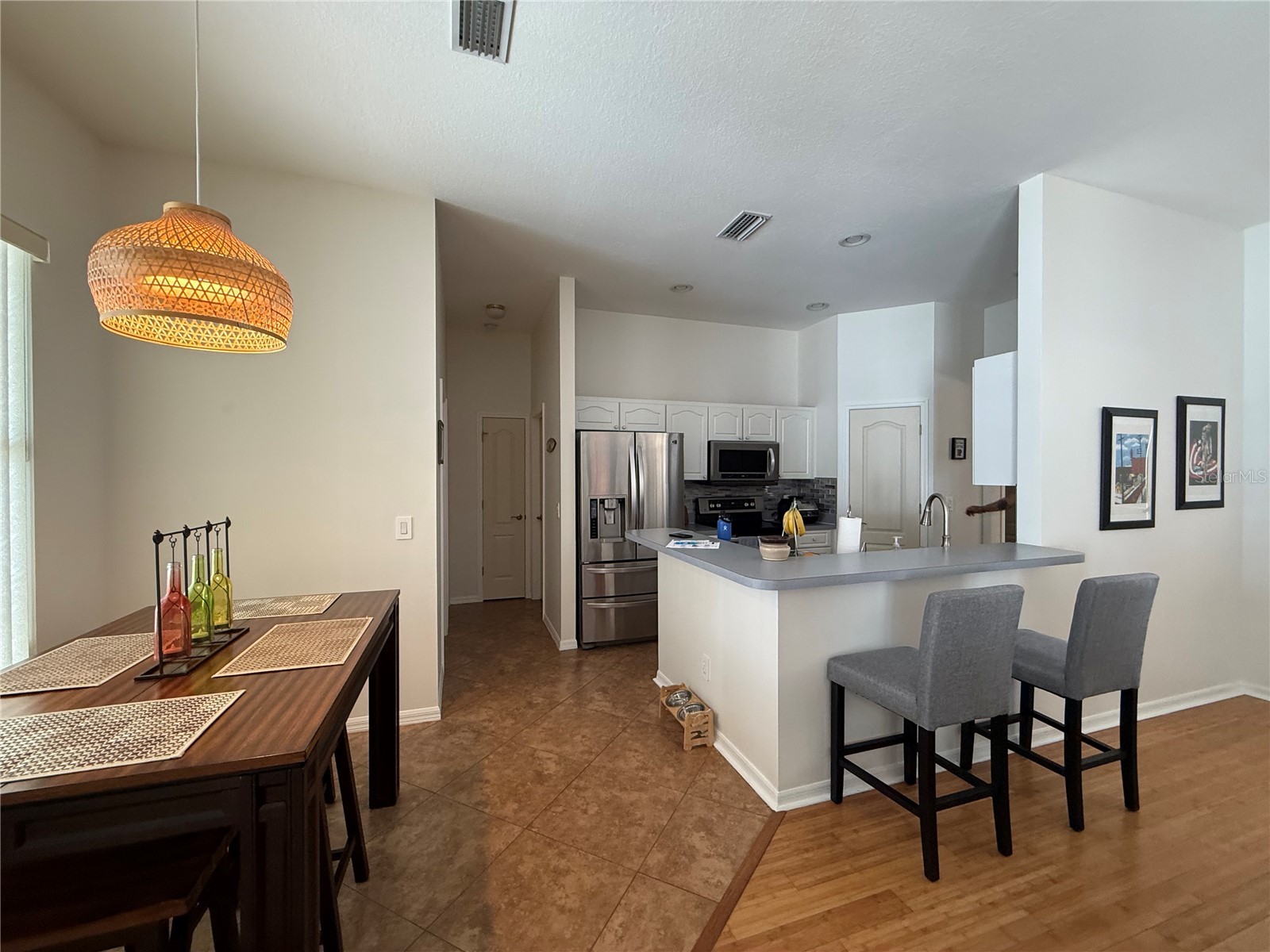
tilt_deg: +0.0
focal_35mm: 14
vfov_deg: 85.7
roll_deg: -0.2
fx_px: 514
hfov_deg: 102.1
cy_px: 476
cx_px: 635
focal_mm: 2.22
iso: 250
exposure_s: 1/60
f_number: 2.2
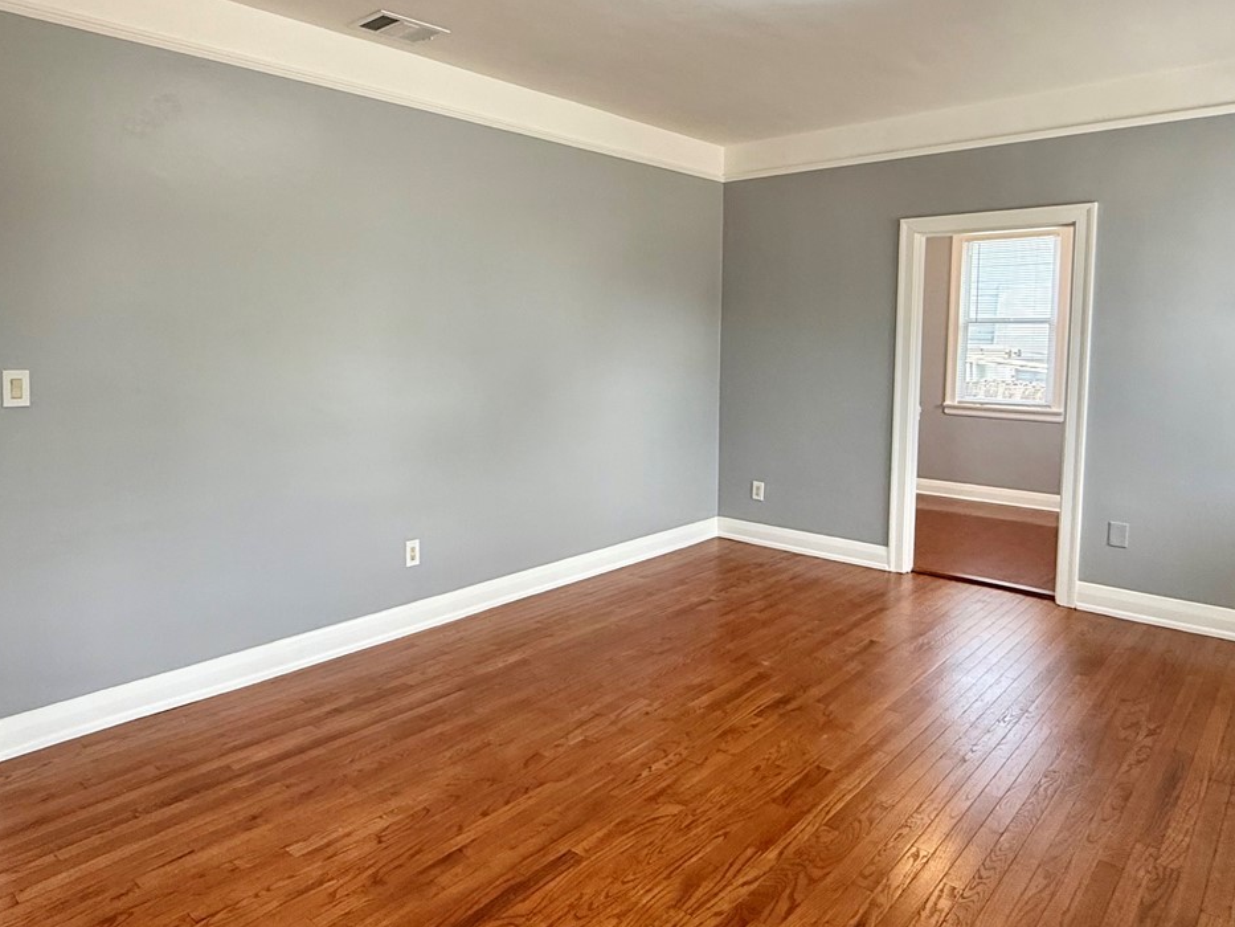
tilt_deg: -2.8
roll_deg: -0.1
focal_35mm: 24
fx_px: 856
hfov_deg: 71.4
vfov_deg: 56.5
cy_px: 389
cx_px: 559
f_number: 2.2
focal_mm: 2.22
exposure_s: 1/120
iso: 160
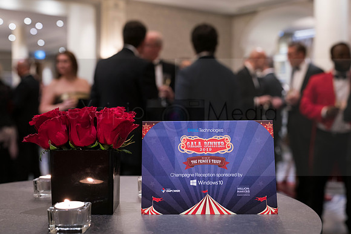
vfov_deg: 29.2
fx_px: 449
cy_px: 116
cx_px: 173
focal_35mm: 46
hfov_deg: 42.7
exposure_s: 1/20
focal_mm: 45
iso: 1600
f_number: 4.5
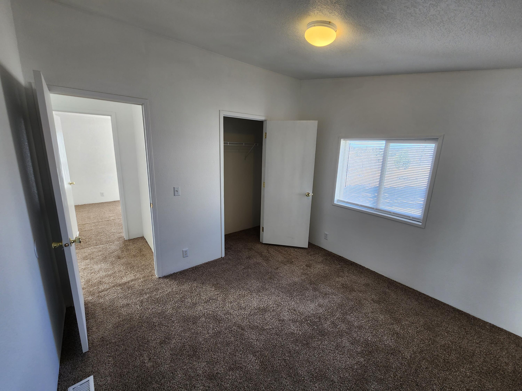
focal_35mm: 13
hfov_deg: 106.2
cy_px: 196
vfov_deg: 89.9
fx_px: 196
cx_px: 261
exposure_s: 1/60
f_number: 2.2
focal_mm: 2.2
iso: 80
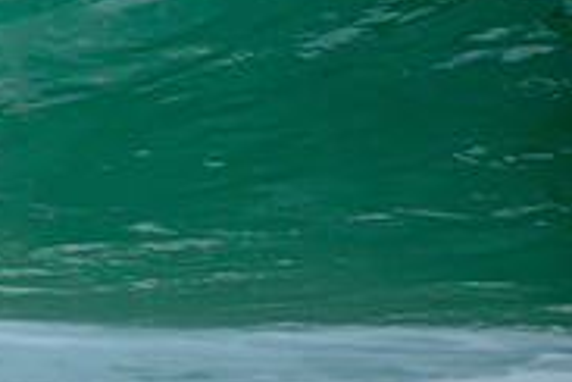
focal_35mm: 3261
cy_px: -337
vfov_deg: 0.4
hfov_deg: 0.6
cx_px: -574
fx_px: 51810
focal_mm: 800
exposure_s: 1/2000
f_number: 6.3
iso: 400
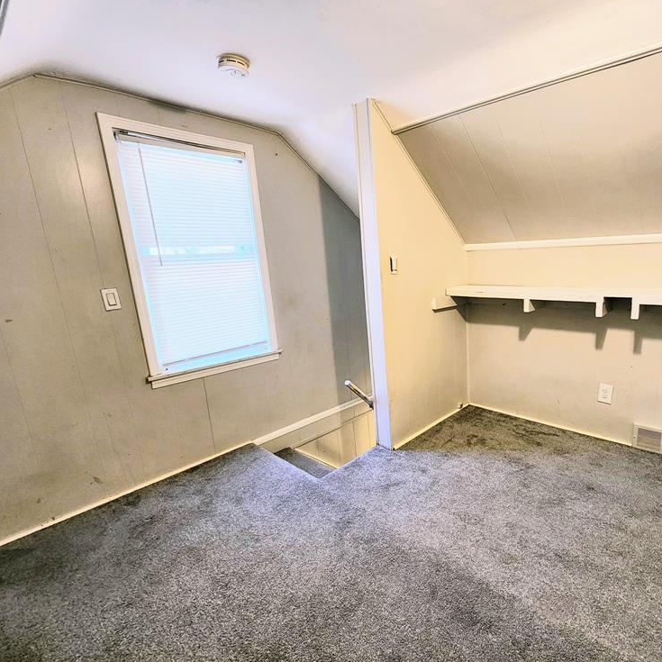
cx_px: 431
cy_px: 338
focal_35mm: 16
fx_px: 346
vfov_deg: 87.4
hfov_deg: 85.0
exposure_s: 1/60.2
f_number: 2.2
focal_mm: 2.2
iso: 250
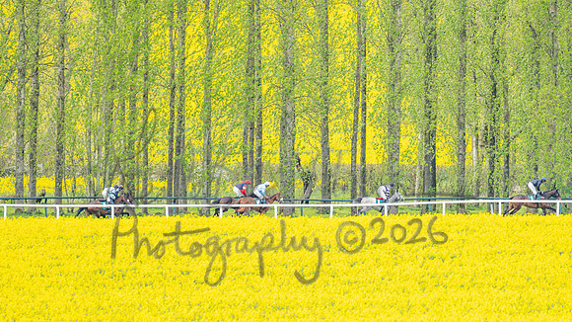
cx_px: 268
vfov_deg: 1.8
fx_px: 10177
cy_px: 131
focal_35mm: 671
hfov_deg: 3.2
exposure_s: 1/1000
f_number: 4.5
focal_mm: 400
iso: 400
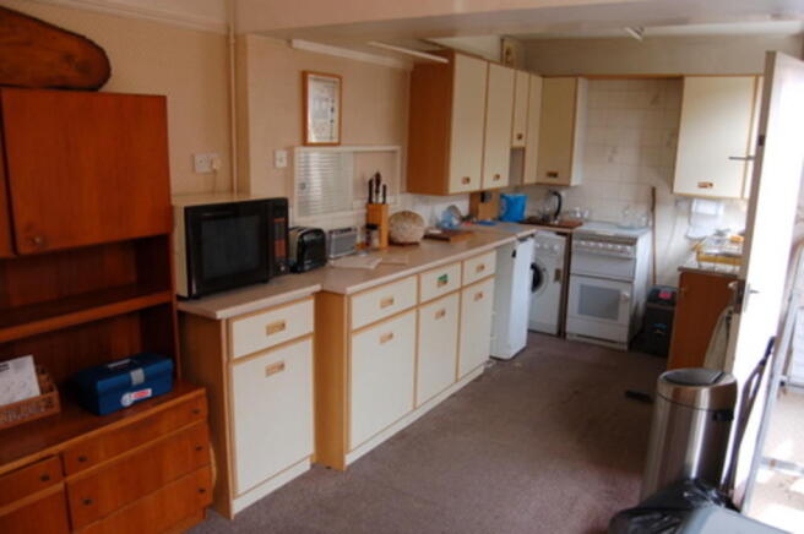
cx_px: 402
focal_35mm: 27
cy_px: 267
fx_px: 602
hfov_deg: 67.4
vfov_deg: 47.8
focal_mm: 18
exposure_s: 1/60
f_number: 4.5
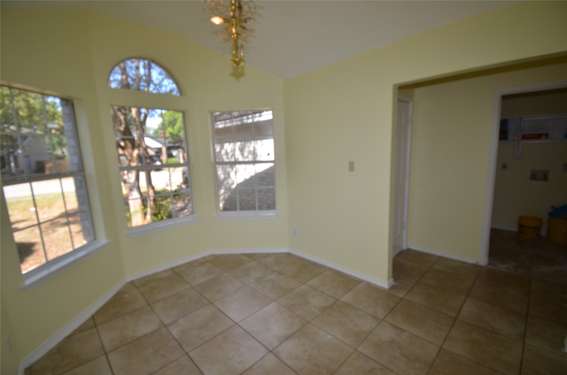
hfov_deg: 100.5
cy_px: 188
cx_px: 284
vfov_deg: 77.1
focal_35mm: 15
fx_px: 236
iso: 125
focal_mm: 10
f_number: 5.6
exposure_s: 1/125
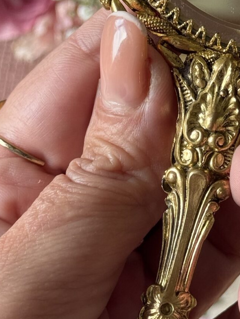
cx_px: 182
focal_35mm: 144
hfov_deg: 10.3
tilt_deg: -66.3
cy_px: 136
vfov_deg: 13.7
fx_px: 1331
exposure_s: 1/84
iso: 100
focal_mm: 6.76
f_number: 1.78
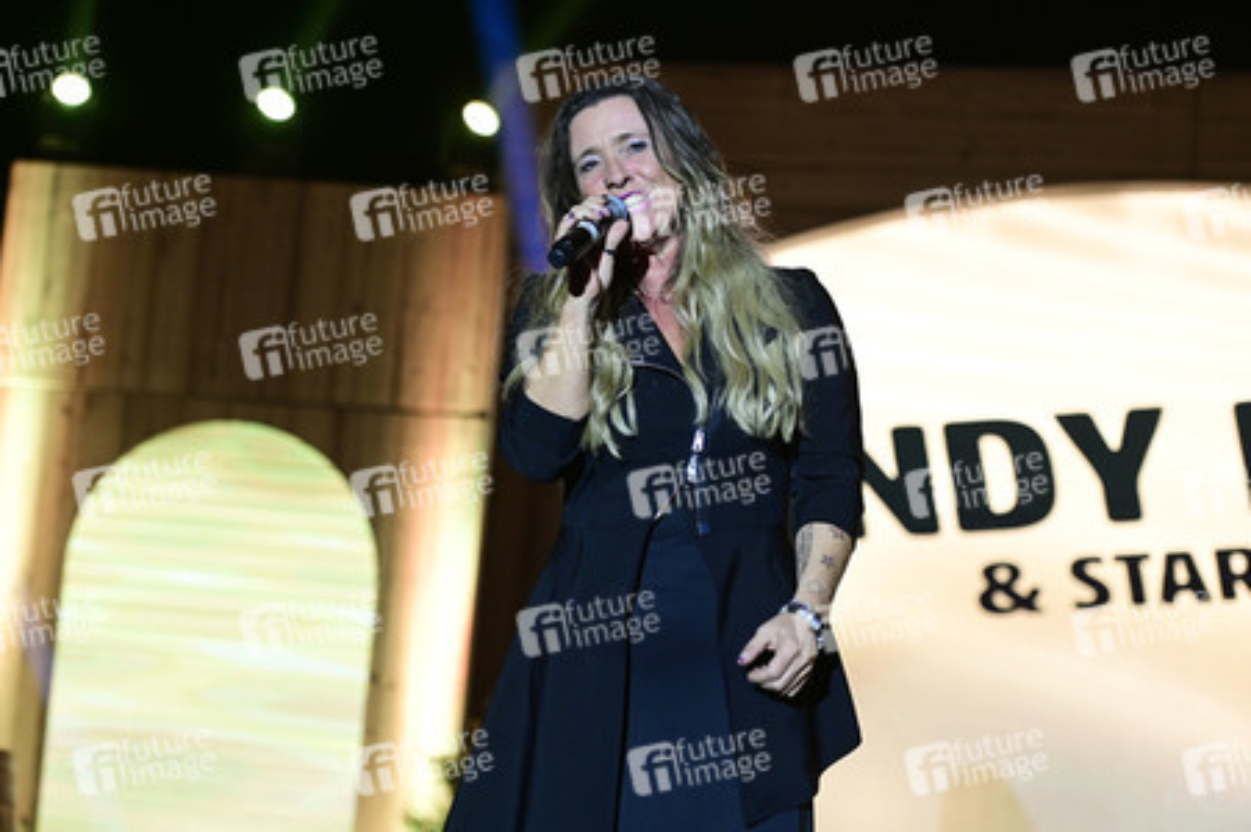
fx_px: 2952
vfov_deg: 16.0
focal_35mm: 85
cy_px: 416
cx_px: 626
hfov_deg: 23.9
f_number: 2.8
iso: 2500
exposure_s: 1/320
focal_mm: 85
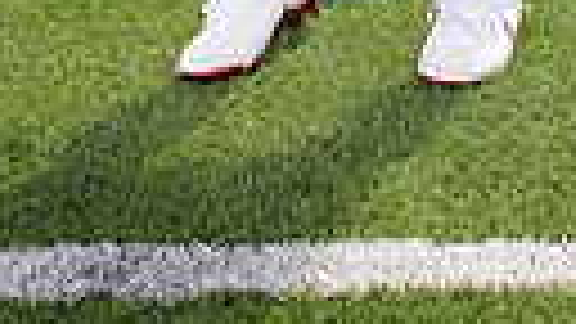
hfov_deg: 16.6
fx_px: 1970
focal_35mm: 129
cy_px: -522
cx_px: 364
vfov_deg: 8.4
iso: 125
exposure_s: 1/320
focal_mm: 35
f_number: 7.1
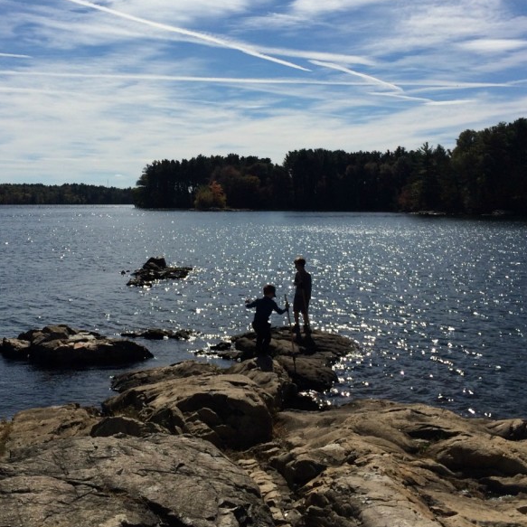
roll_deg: +2.8
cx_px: 216
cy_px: 193
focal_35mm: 45
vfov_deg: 37.3
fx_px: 775
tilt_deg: -1.8
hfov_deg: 37.4
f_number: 2.2
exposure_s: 1/5882
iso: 32
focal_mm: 4.15
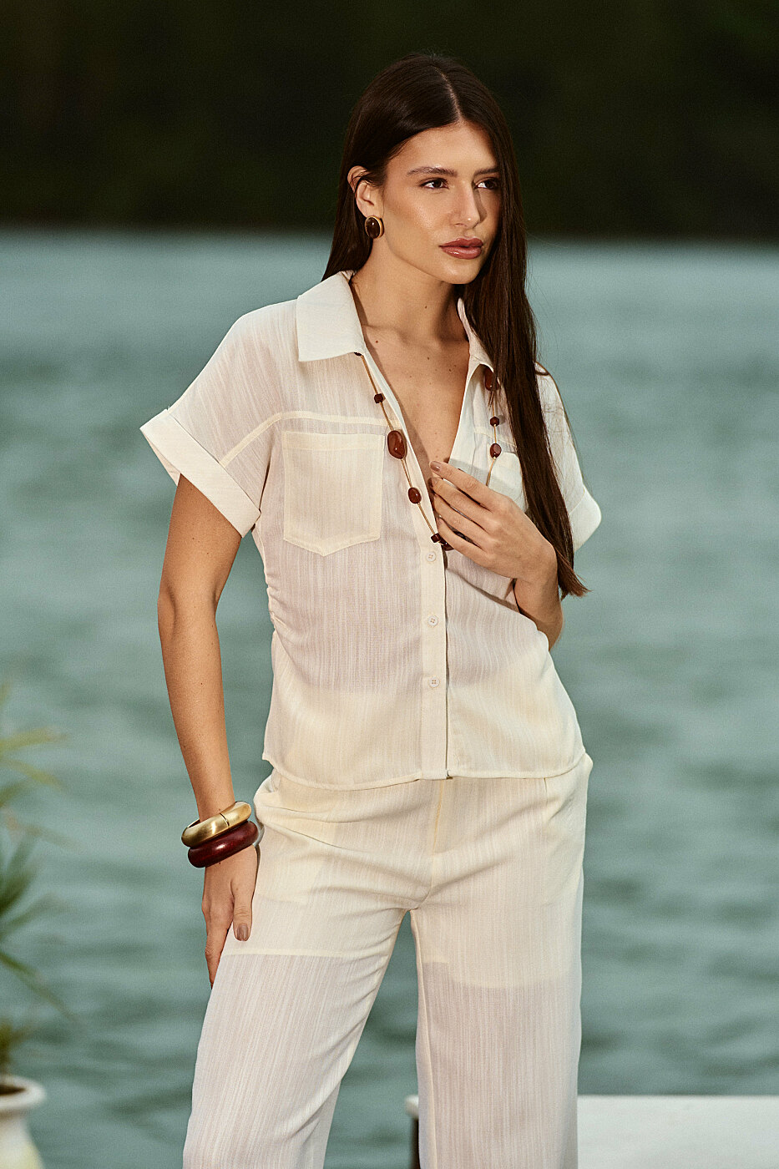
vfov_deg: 13.2
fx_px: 5064
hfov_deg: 8.8
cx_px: 390
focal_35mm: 156
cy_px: 584
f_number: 2.8
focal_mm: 156
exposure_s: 1/400
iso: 320
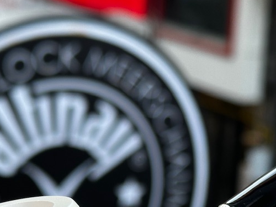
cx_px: 188
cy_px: 227
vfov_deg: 11.9
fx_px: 981
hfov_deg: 16.0
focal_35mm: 123
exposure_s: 1/100
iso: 80
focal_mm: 6.86
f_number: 1.78
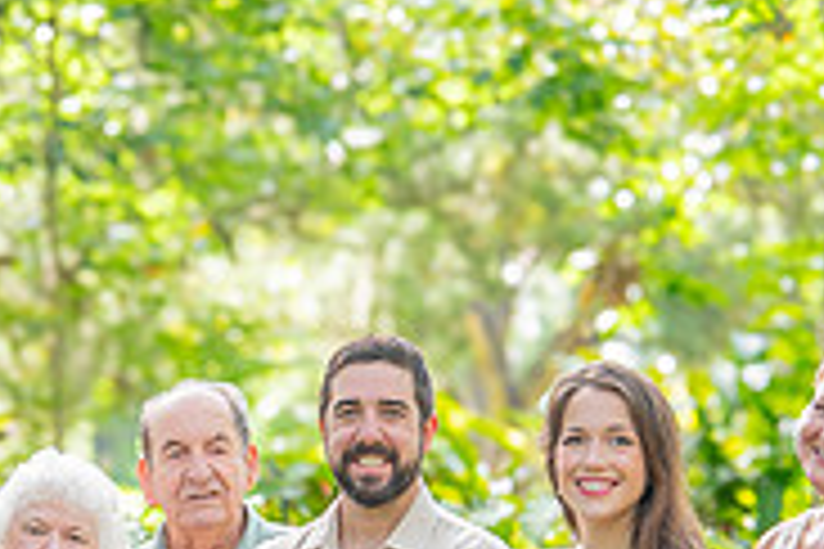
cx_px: 108
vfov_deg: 6.5
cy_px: 572
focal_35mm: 209
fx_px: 4783
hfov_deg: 9.8
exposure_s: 1/250
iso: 400
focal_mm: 66
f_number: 4
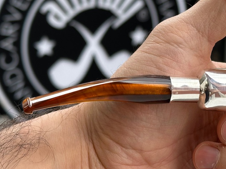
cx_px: 189
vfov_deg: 15.1
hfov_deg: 19.8
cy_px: 72
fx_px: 640
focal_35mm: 98
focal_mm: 6.86
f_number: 1.78
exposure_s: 1/519
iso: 64
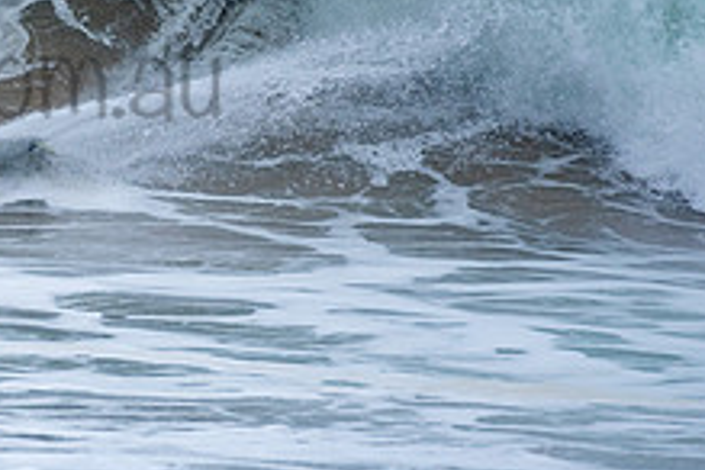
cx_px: -119
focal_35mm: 1325
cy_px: 43
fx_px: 25946
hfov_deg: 1.6
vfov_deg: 1.0
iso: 180
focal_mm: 500
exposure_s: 1/800
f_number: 5.6
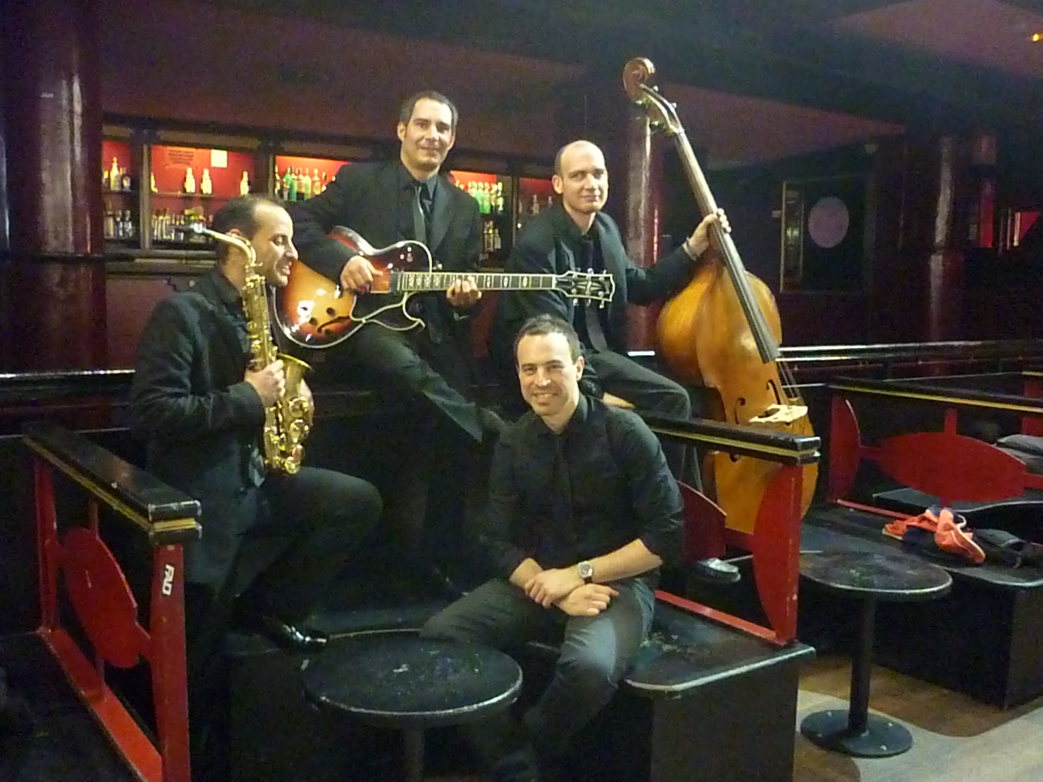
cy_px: 391
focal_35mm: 33
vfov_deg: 42.9
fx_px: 994
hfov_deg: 55.4
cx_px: 522
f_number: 2.8
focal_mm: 5.5
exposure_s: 1/13
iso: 3200
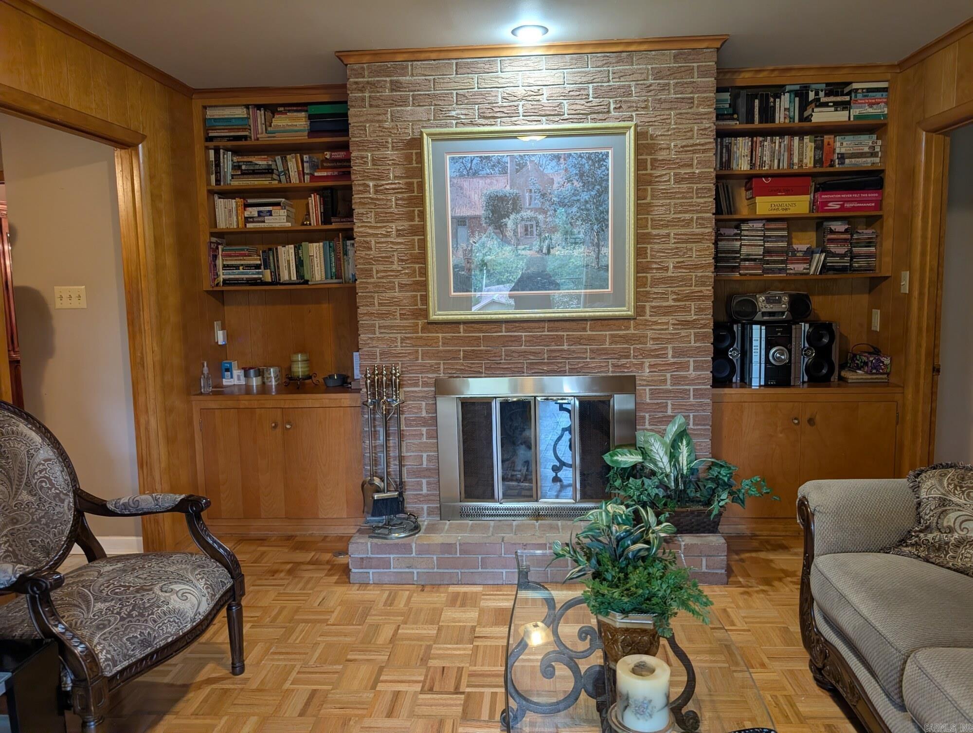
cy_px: 366
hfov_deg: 71.5
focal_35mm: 24
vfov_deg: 56.9
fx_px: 676
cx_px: 486
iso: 215
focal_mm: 6.9
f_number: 1.68
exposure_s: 1/60
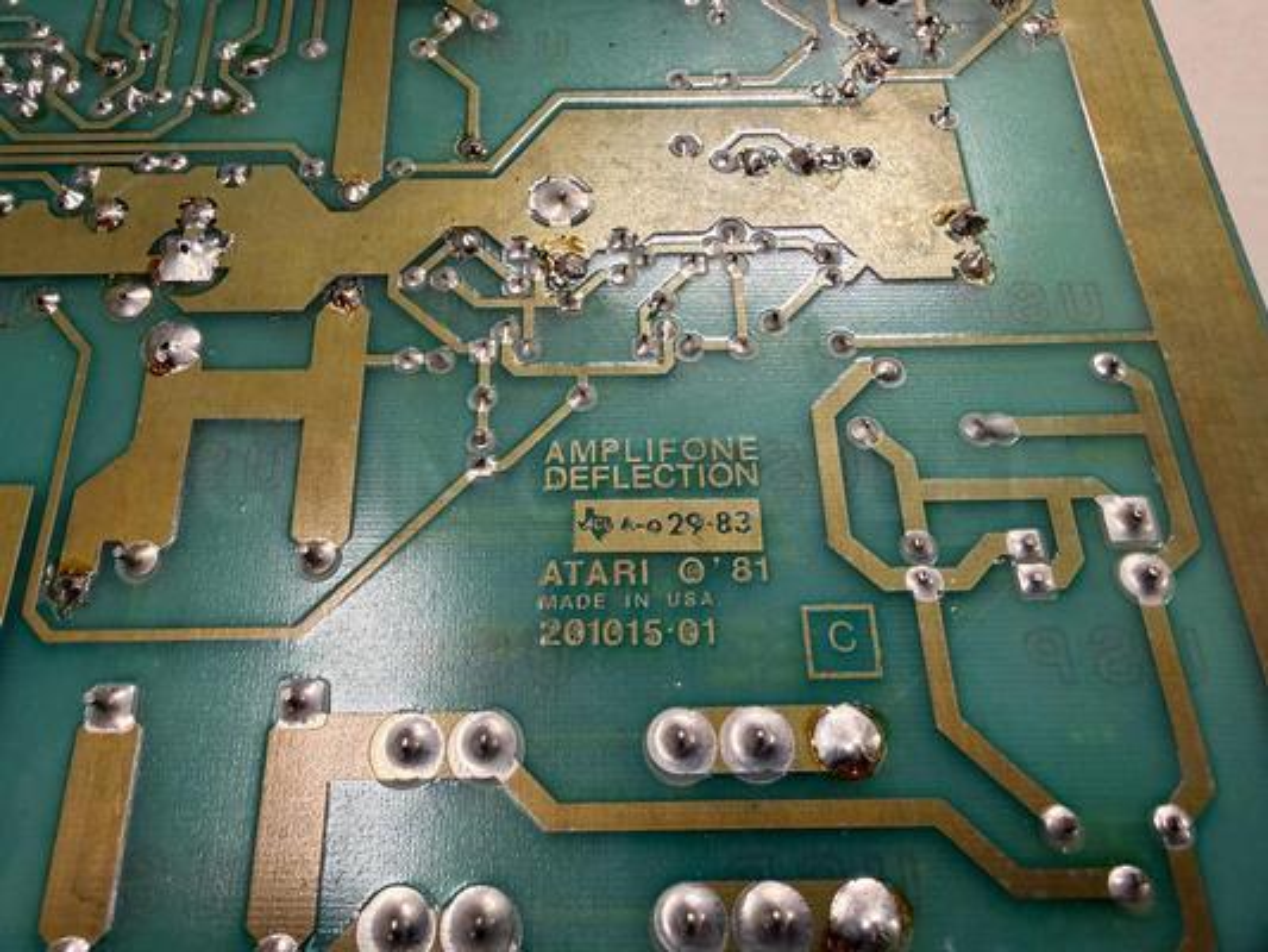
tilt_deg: -65.7
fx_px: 879
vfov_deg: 56.8
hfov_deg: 71.6
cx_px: 634
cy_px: 476
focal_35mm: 24
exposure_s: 1/120
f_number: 2.2
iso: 200
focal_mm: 2.22
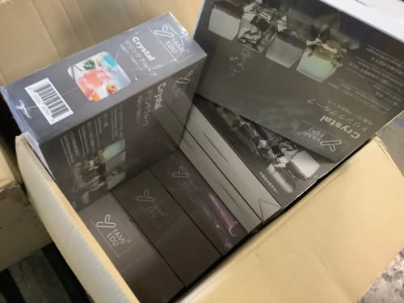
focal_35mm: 31
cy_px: 152
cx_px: 202
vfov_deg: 45.4
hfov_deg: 58.4
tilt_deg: -63.9
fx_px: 362
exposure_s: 1/25
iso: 800
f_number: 2.4
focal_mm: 3.3
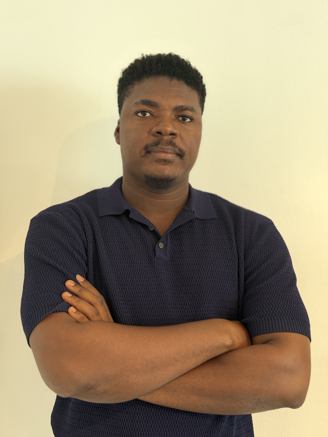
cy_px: 218
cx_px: 164
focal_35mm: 48
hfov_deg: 30.3
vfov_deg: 39.7
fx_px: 606
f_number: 1.78
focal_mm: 6.76
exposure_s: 1/40
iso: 500
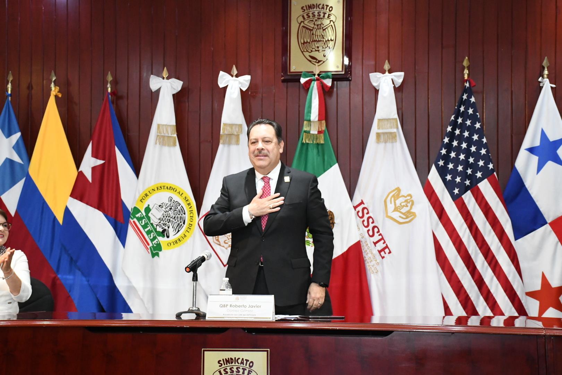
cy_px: 188
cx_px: 281
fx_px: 890
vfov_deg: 23.8
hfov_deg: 35.1
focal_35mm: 57
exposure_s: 1/125
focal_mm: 38
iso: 4000
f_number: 5.6
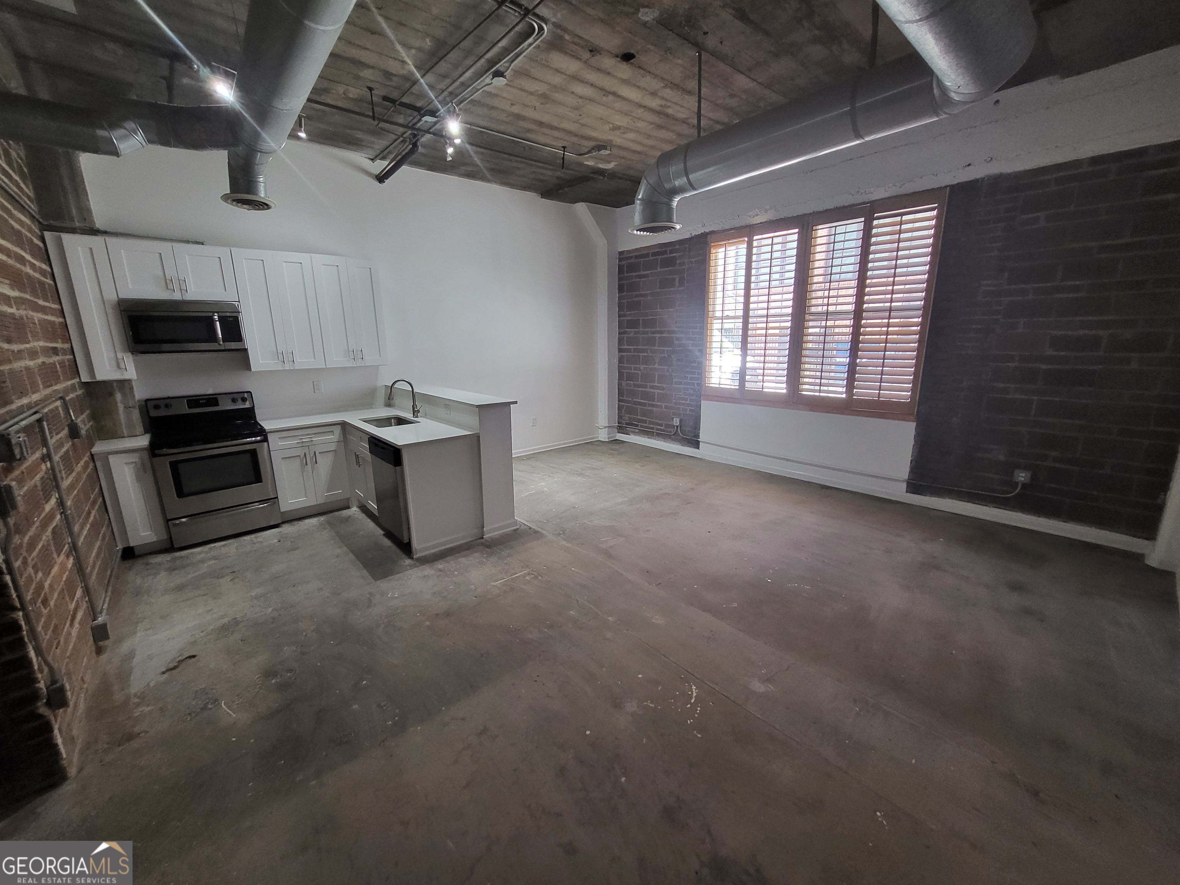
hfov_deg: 106.2
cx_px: 590
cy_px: 442
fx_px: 443
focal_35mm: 13
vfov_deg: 89.9
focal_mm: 1.74
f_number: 2.2
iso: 320
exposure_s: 1/60
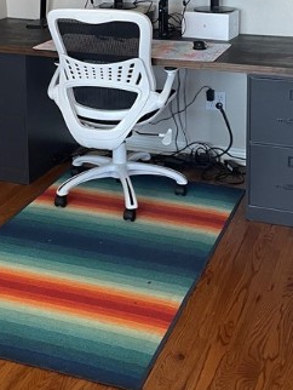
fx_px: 699
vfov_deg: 30.0
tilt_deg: -10.8
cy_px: 50
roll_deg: +0.6
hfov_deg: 23.7
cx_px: 137
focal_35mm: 62
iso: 250
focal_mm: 4.2
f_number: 1.6
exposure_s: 1/60
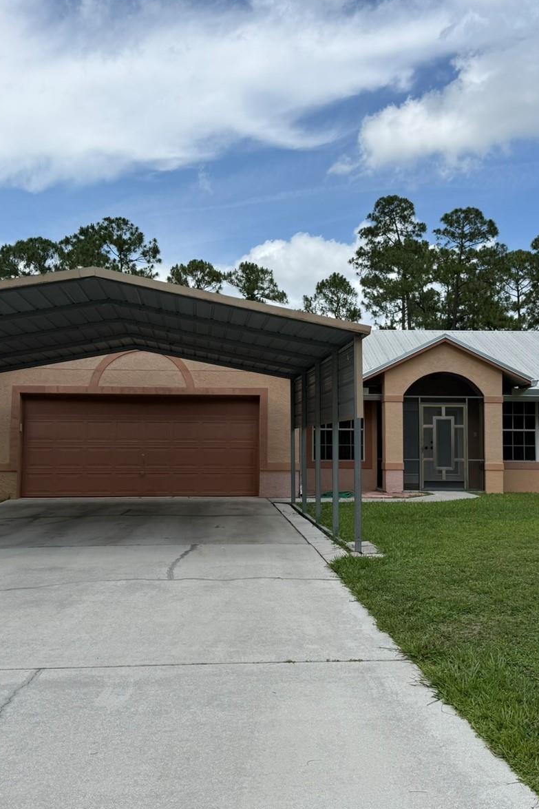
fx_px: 764
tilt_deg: +4.2
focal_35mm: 34
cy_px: 397
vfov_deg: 55.8
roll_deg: -0.5
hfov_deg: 38.9
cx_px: 281
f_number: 1.78
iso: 80
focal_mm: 6.76
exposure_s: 1/5714
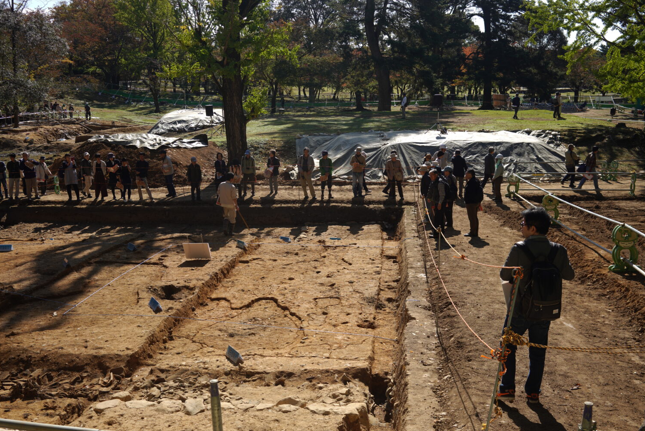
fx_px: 645
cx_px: 324
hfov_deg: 53.1
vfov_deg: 36.9
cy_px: 213
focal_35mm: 36
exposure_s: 1/200
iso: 50
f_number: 5.6
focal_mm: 35
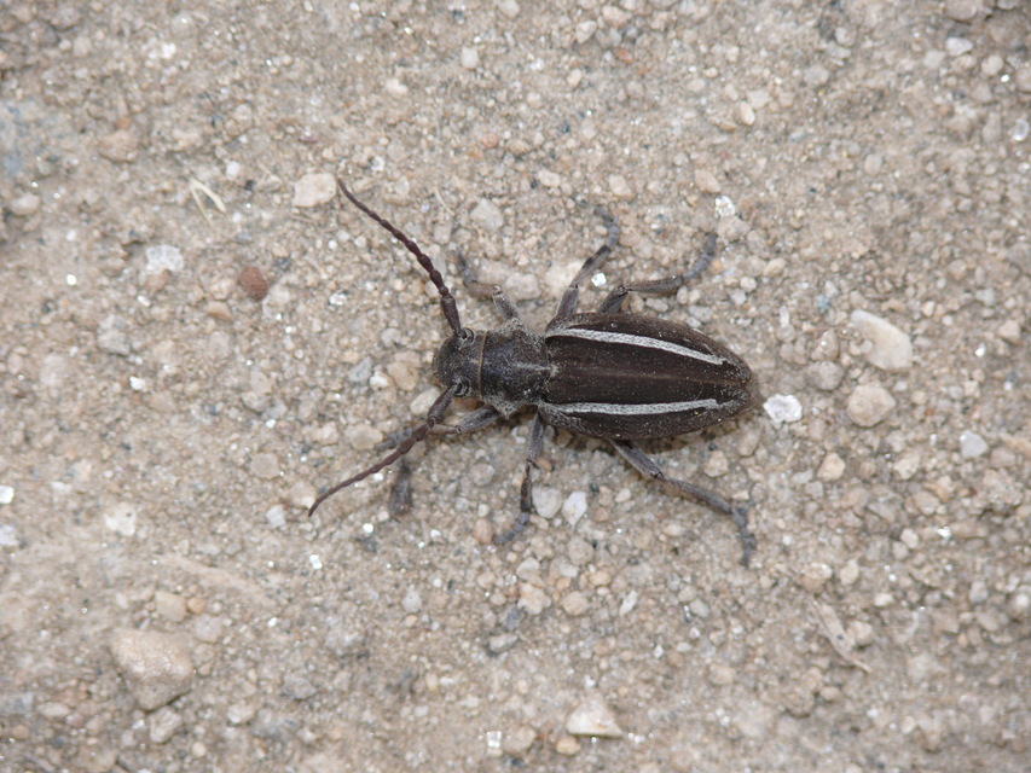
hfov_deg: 8.3
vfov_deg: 6.2
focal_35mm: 238
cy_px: 386
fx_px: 7090
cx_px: 516
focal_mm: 50.3
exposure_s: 1/50
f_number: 3.6
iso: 100
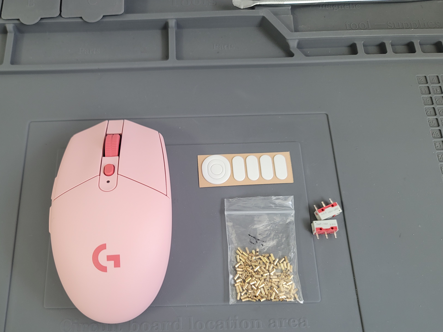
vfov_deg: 45.1
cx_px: 179
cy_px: 204
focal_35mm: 31
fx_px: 397
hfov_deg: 57.9
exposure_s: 1/60
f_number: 1.8
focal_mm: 7
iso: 200
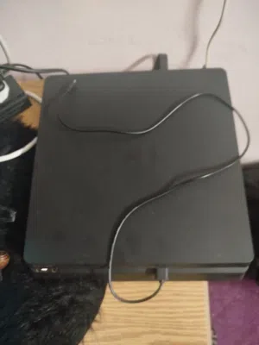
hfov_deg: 56.8
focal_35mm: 24
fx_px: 239
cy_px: 172
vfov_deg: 71.6
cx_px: 130
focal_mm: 5.31
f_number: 1.7
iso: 1250
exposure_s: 1/17
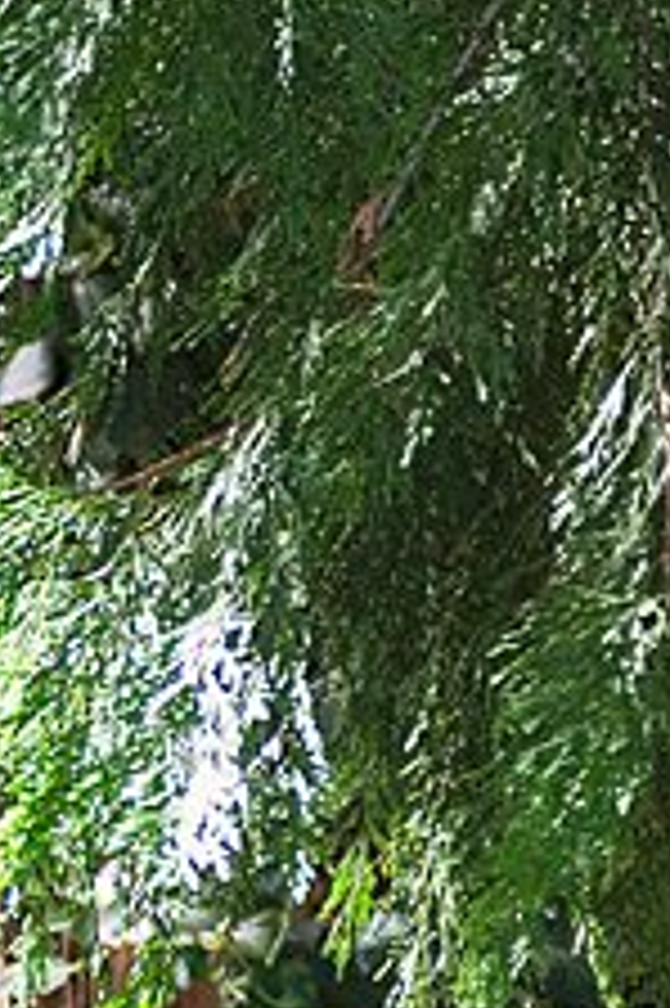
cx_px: 526
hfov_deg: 4.5
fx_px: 8611
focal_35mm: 308
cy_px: 2644
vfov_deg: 6.3
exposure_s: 1/500
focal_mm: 46
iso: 400
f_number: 2.8
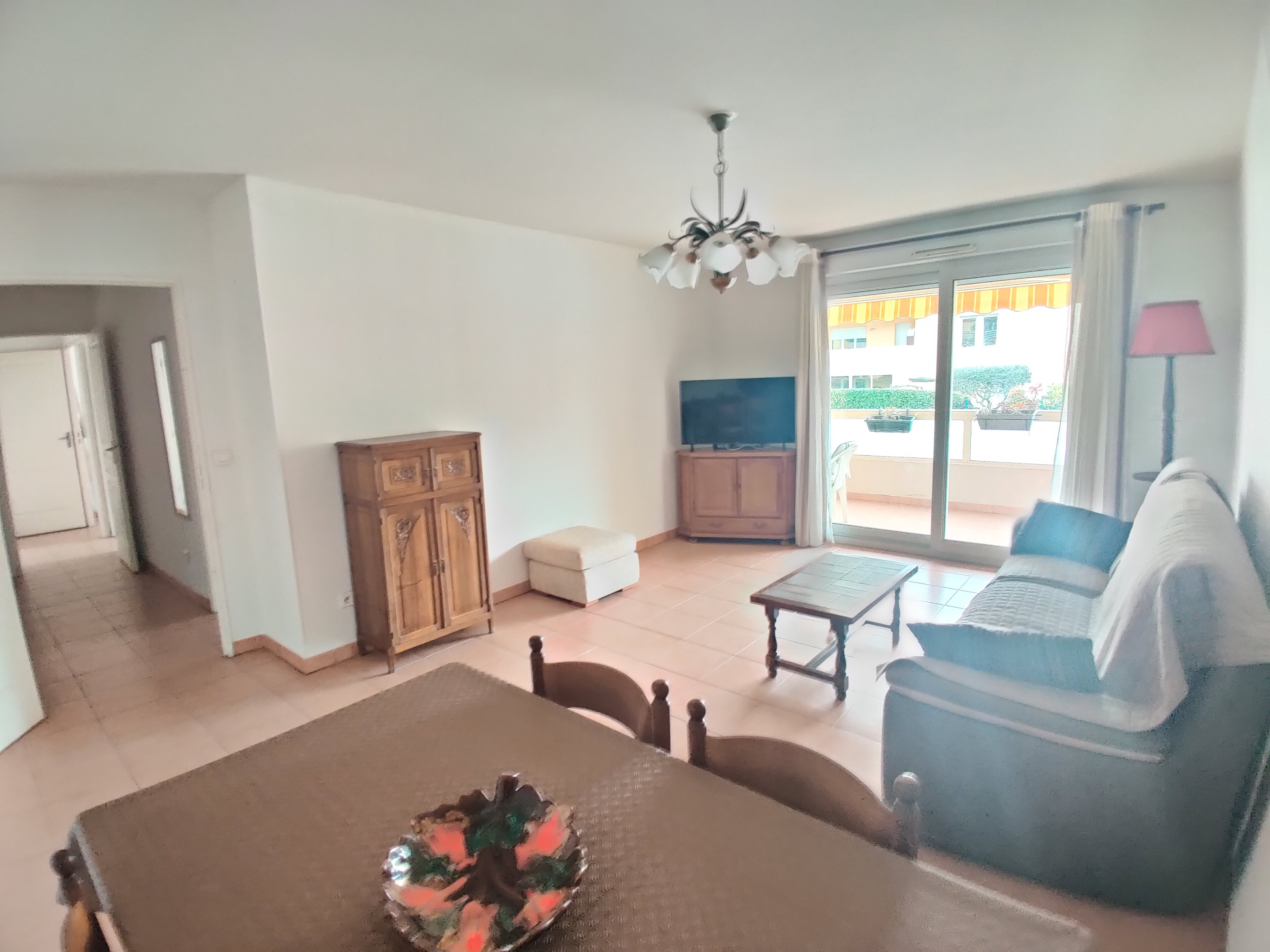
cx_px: 635
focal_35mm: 13
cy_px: 476
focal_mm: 2.25
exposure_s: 1/20
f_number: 2.2
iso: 1000
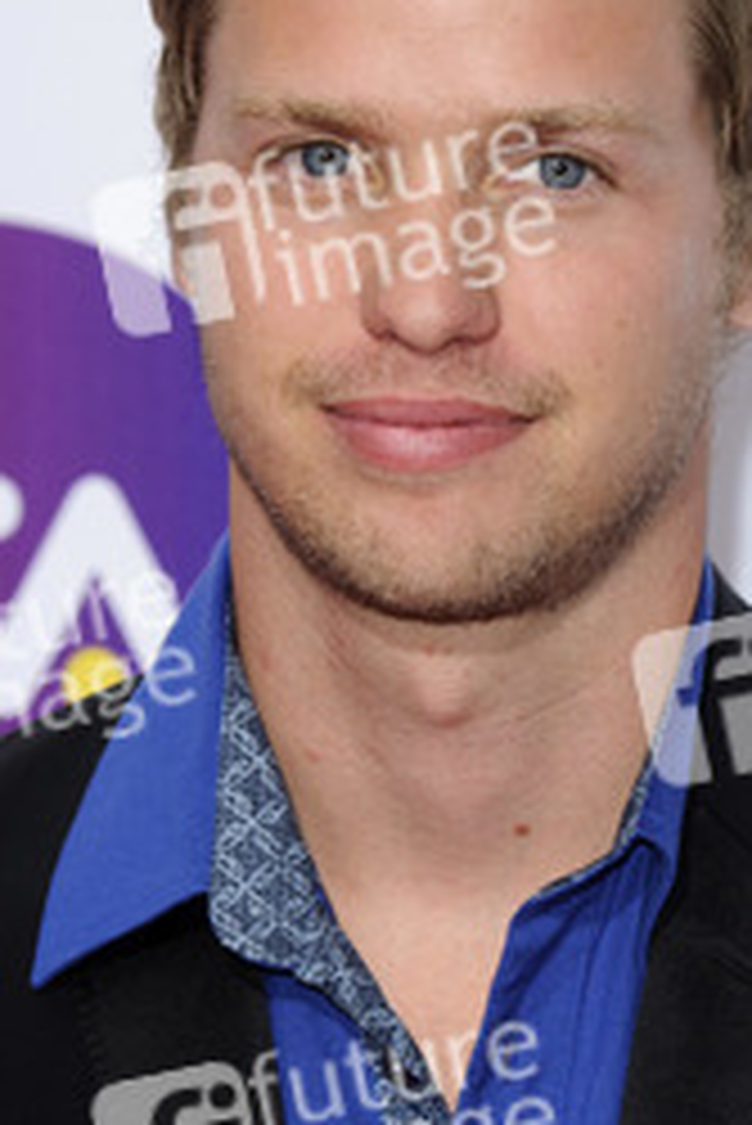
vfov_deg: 6.6
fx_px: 9762
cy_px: 454
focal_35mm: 312
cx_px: 457
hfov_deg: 4.4
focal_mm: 130
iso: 320
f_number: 5.6
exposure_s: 1/200
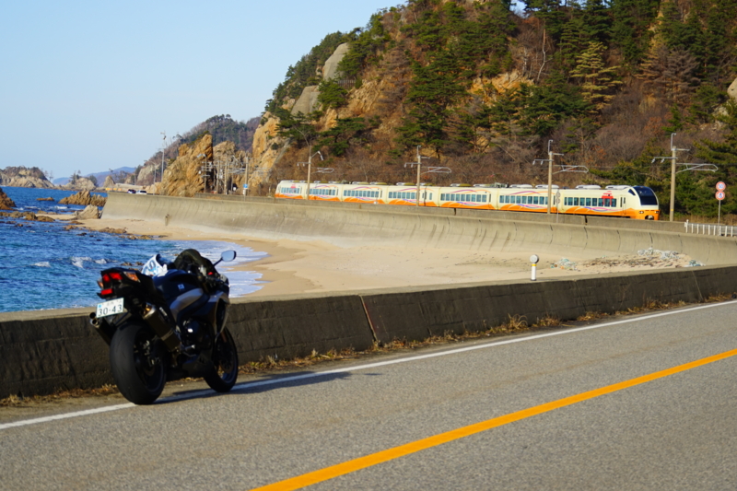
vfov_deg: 14.2
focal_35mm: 96
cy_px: 246
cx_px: 368
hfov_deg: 21.2
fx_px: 1965
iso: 160
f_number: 5.6
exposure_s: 1/750
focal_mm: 64
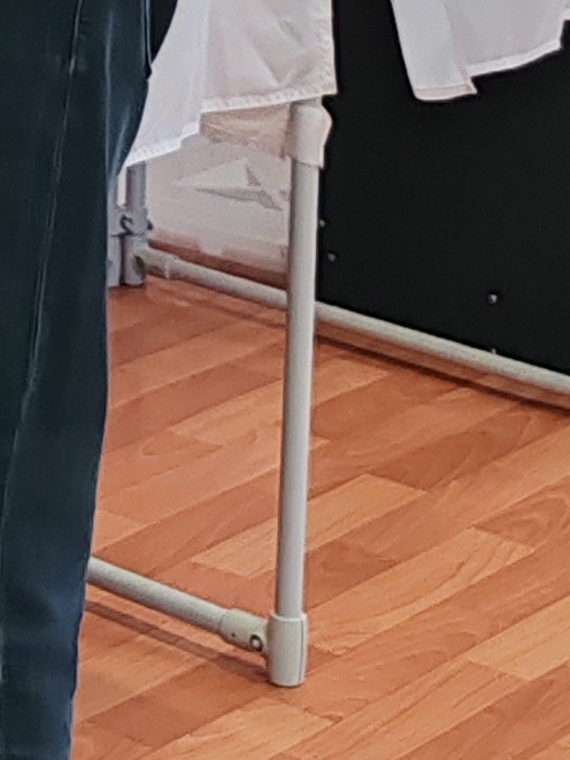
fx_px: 3643
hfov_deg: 8.6
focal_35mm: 166
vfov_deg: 11.1
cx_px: -454
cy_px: -605
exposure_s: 1/100
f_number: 1.9
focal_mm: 6.12
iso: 400
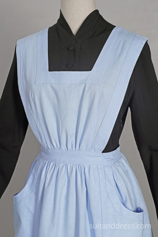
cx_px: 79
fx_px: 316
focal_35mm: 48
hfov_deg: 28.1
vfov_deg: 41.1
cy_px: 118
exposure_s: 1/25
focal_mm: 32
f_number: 7.1
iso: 320
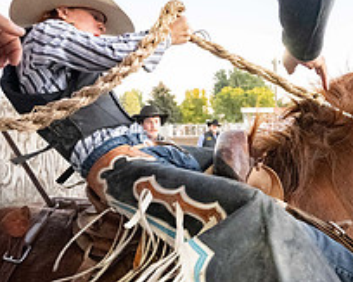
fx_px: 418
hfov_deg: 45.4
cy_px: 101
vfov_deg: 37.0
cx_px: 220
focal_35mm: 40
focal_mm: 15
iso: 5000
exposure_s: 1/500
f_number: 4
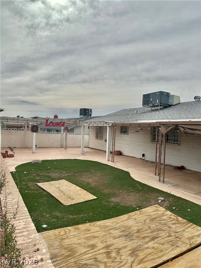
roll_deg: -4.0
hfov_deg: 56.8
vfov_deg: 71.6
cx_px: 100
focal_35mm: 24
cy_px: 134
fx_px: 186
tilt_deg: -2.4
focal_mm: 6.86
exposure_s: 1/13699
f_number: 1.78
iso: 80
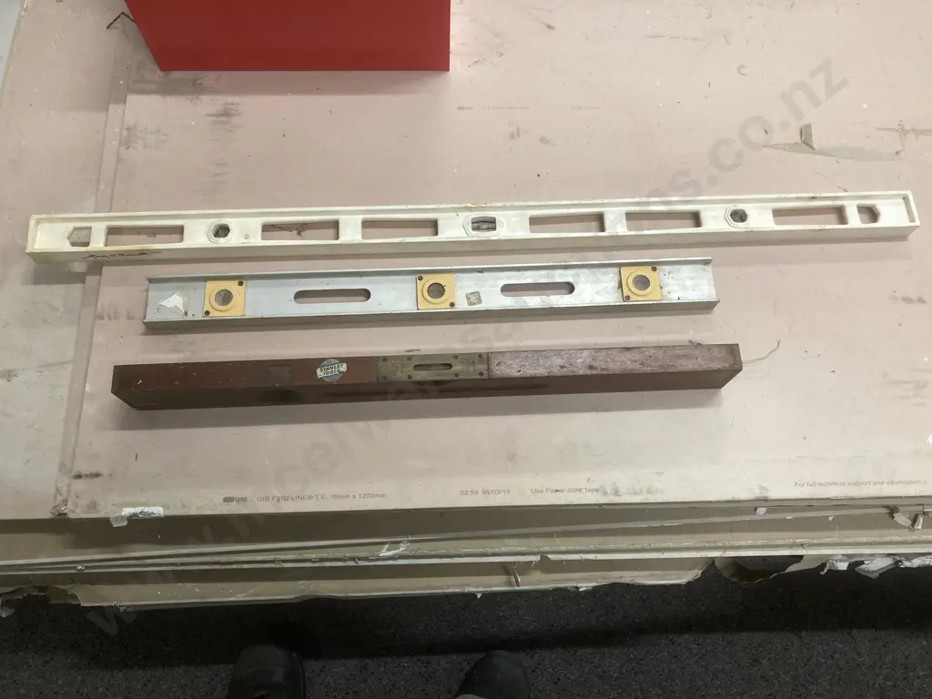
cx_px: 466
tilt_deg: -69.8
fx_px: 754
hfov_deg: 63.4
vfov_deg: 49.7
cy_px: 350
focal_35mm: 28
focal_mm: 3.99
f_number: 1.8
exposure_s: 1/50
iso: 80
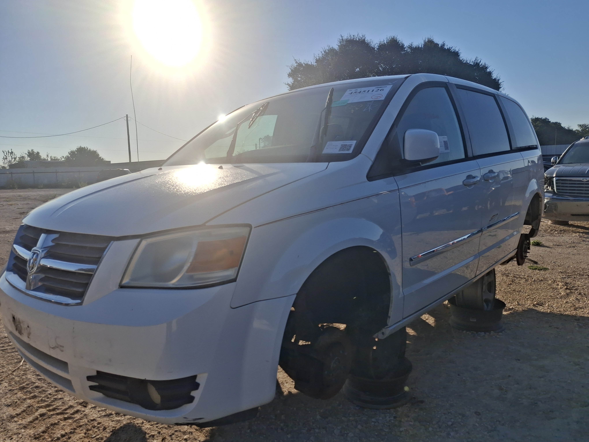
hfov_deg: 69.4
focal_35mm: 25
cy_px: 221
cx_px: 294
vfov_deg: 54.9
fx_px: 425
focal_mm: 4.69
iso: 32
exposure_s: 1/5556
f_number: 1.8
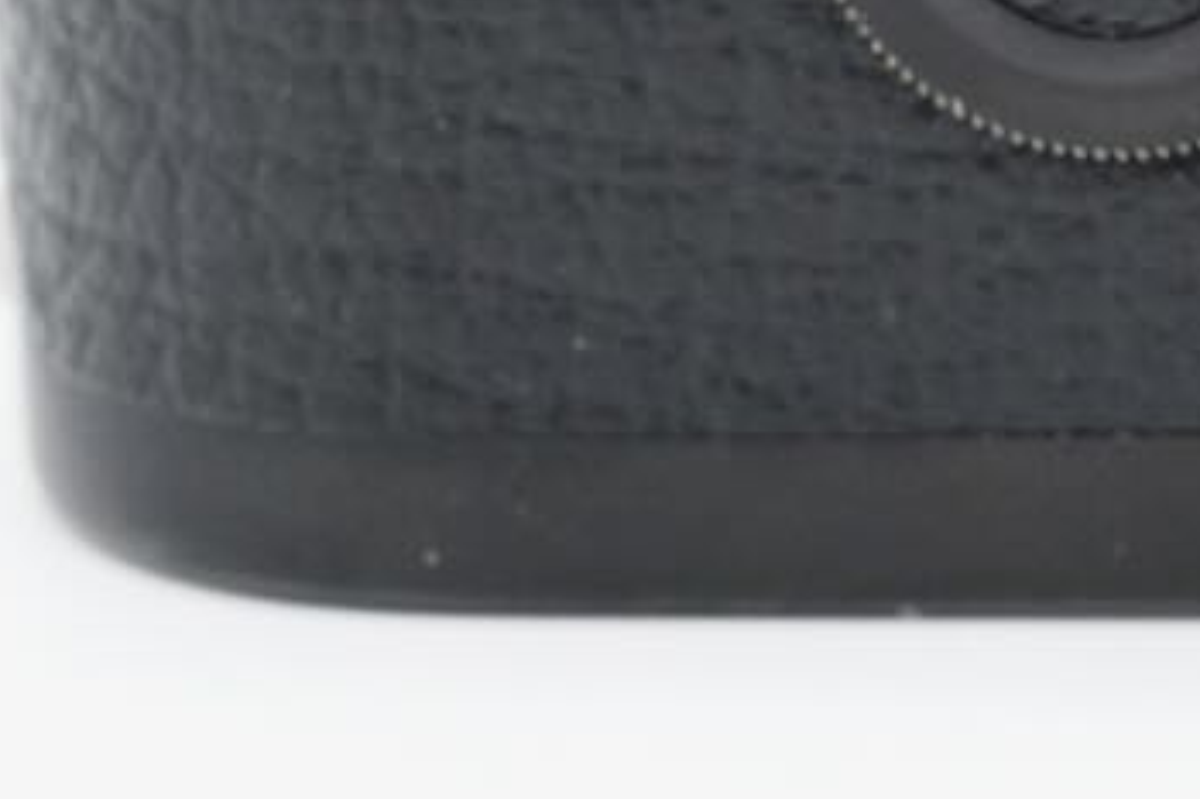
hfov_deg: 8.0
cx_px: 2403
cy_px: -929
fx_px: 8196
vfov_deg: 5.4
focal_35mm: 246
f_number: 8
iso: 800
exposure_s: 1/80
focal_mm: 43
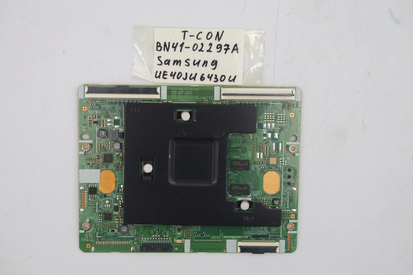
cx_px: 206
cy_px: 138
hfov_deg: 33.9
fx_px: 677
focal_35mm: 59
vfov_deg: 23.0
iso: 200
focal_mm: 22
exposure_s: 1/100
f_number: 5
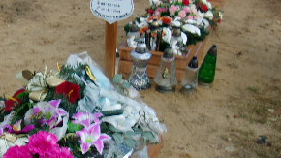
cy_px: 66
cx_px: 66
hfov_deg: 31.7
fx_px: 484
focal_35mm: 65
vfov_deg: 18.5
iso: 80
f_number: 10.4
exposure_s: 1/40
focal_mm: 4.9
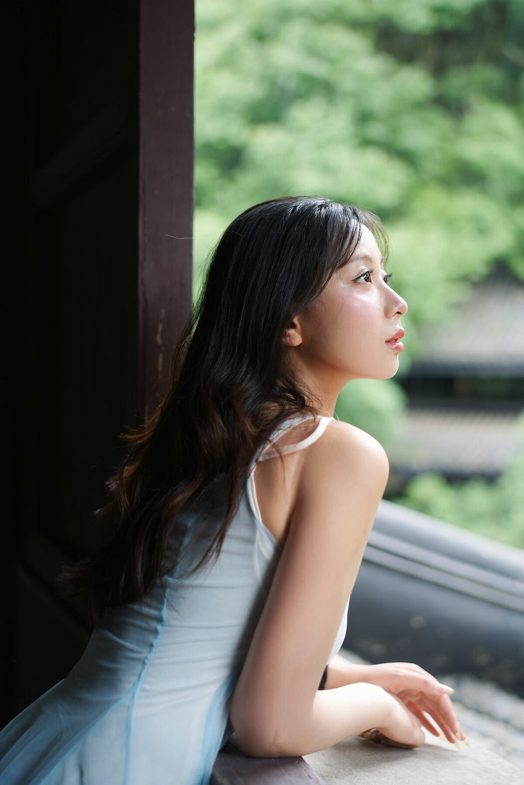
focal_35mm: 50
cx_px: 262
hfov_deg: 27.0
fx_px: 1092
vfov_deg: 39.6
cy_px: 392
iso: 200
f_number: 2
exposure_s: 1/200
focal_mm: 50
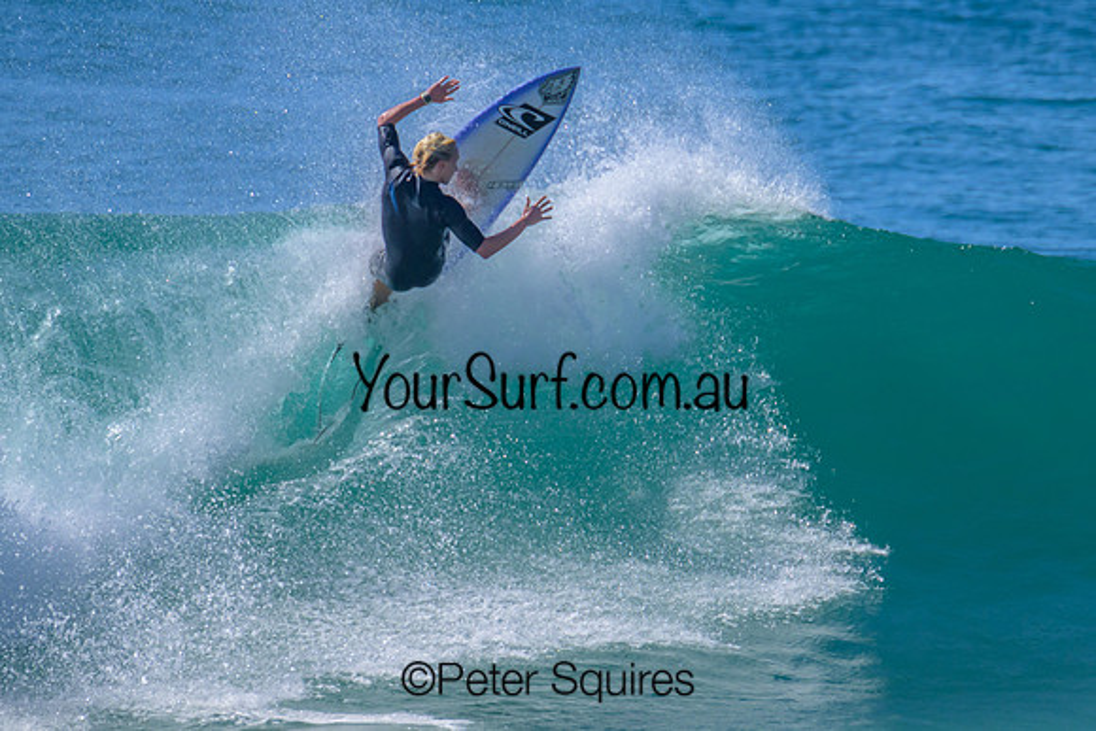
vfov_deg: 1.3
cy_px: 242
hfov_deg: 1.9
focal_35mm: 1099
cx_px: 618
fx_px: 33465
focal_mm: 800
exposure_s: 1/2000
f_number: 11
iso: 900
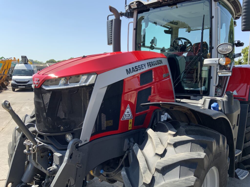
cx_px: 125
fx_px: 209
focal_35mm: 29
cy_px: 94
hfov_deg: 61.7
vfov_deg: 48.2
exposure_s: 1/1098
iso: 16
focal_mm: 3
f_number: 1.8
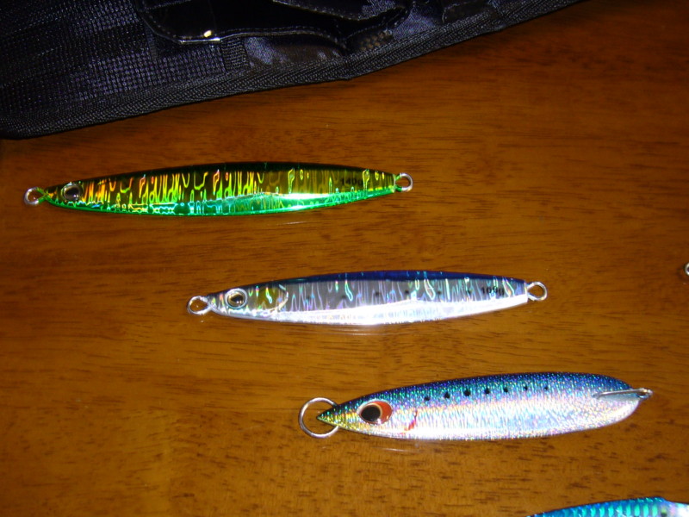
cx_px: 344
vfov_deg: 29.7
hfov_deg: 38.9
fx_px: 975
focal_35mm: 49
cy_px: 258
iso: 80
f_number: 2.9
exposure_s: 1/8
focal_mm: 6
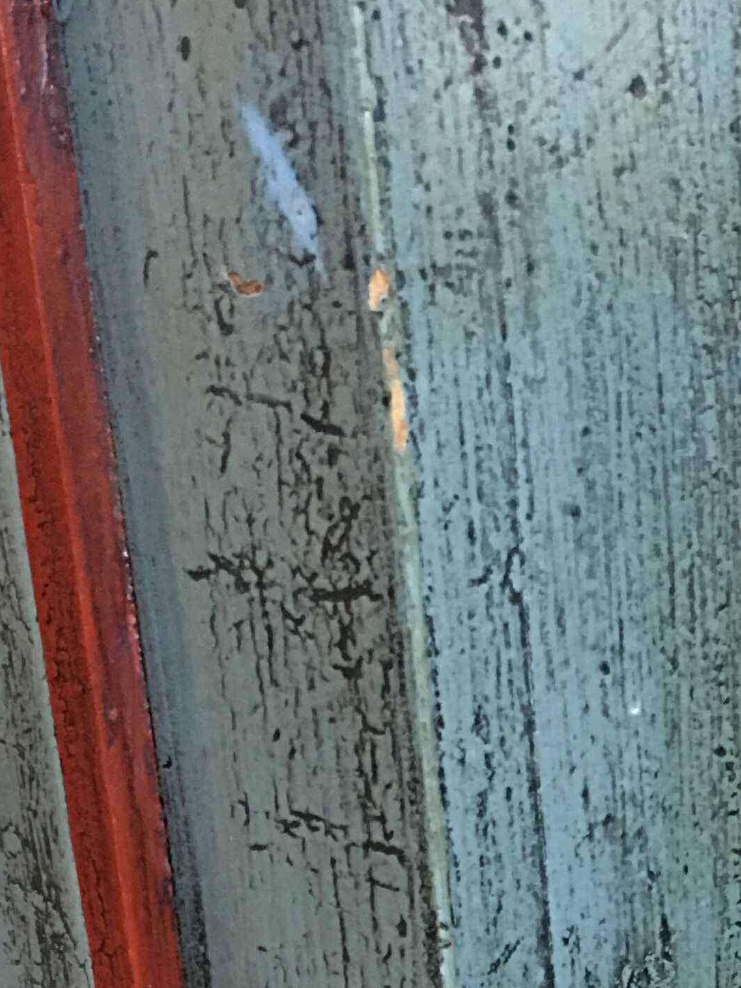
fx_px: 2369
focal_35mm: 83
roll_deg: +7.2
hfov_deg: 17.8
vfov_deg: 20.7
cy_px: 1400
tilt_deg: -23.2
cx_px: 385
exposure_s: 1/8
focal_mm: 4.15
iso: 125
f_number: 2.2
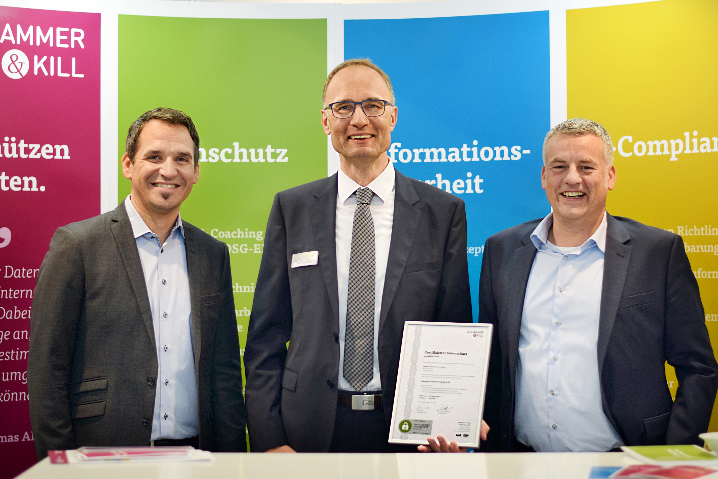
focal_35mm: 75
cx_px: 359
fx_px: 1496
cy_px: 240
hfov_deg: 27.0
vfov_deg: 18.2
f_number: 1.8
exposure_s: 1/125
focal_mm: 50
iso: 200
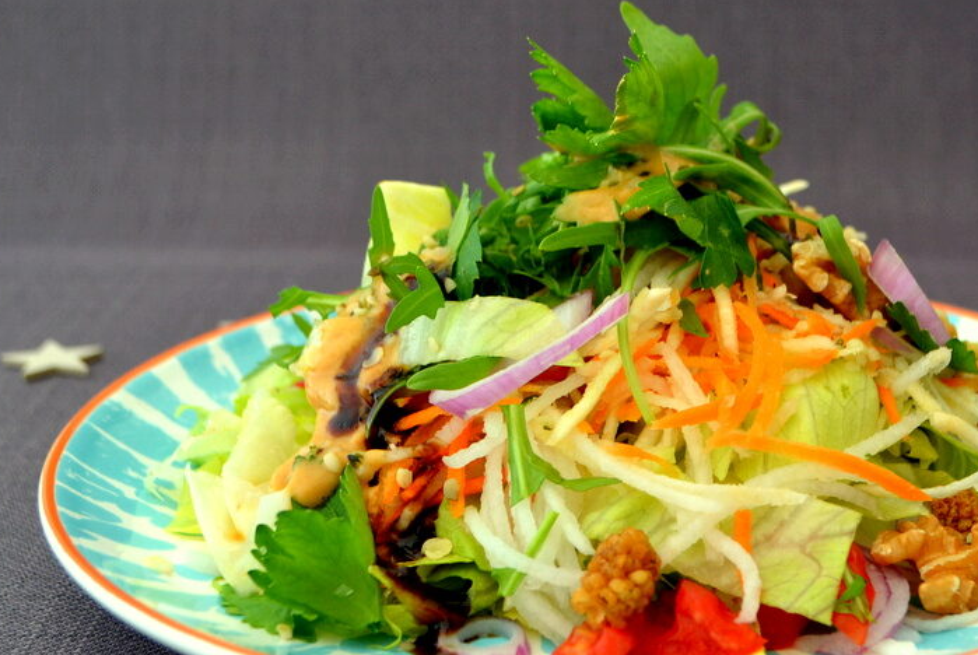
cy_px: 430
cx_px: 695
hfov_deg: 31.1
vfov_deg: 21.3
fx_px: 1734
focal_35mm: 64
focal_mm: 29
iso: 400
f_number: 4.5
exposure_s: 1/50
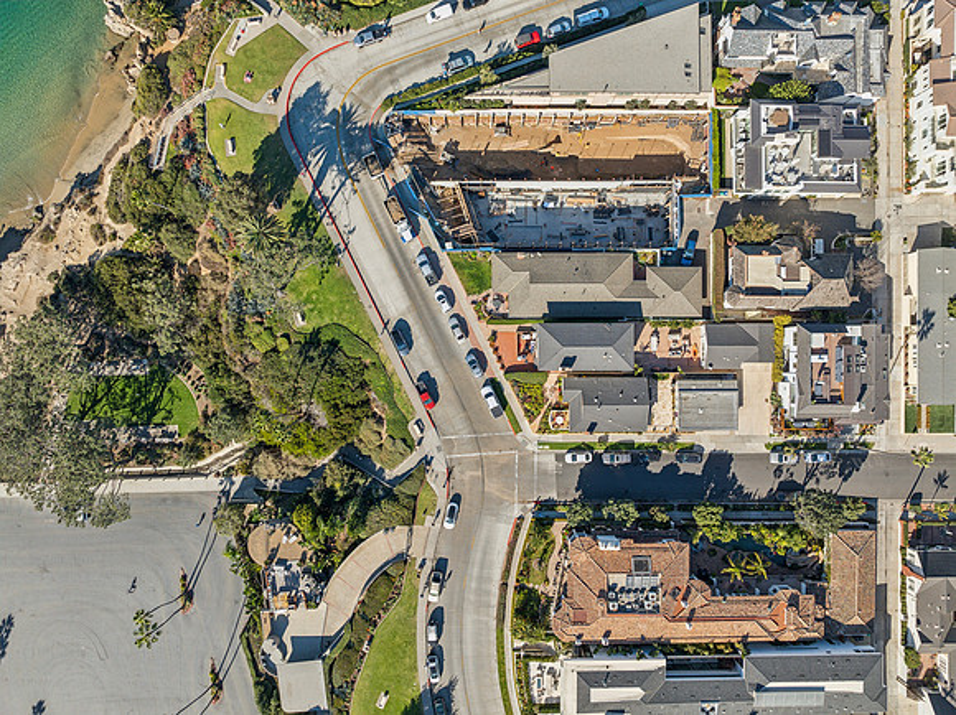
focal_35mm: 24
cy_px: 358
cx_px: 478
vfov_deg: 56.7
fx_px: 662
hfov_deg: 71.6
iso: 140
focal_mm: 12.3
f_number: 2.8
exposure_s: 1/1000
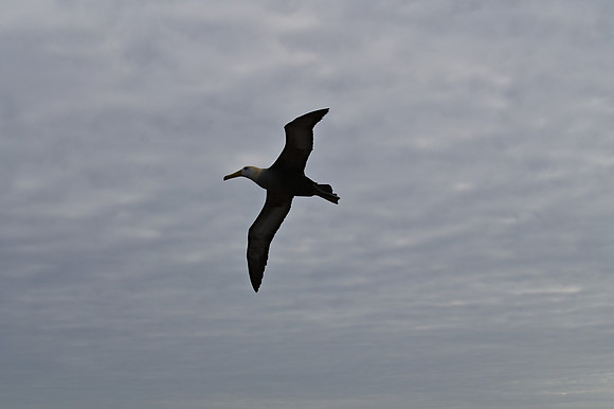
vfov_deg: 17.5
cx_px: 307
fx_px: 1330
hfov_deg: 26.0
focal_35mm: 78
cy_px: 204
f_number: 13
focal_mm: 78
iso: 200
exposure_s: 1/1000
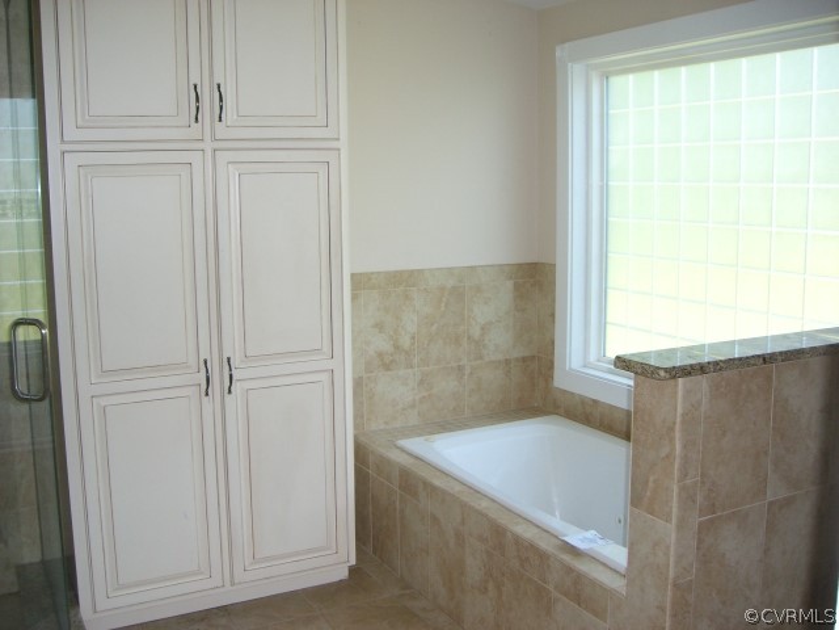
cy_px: 315
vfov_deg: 37.7
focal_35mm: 38
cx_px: 420
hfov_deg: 49.0
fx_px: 921
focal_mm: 6.2
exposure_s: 1/60
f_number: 2.7
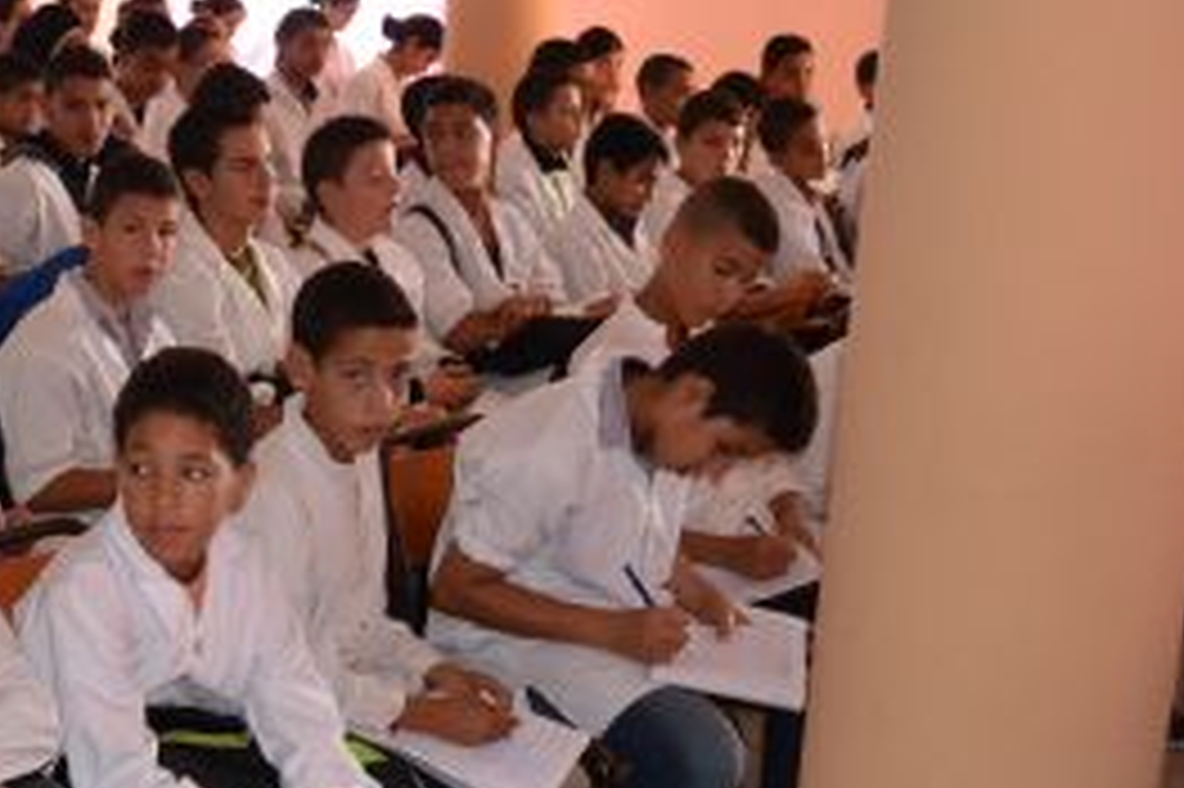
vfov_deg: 18.6
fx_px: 2399
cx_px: -113
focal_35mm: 73
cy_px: 486
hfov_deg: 25.7
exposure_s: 1/60
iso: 2200
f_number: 3.8
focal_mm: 20
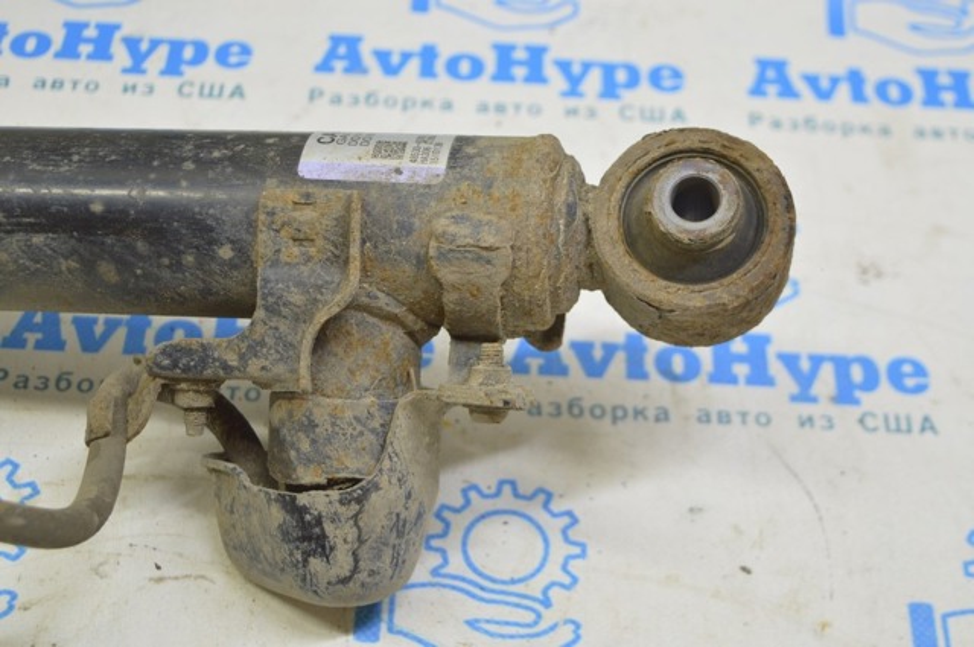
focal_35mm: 63
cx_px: 487
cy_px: 324
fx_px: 1702
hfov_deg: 31.9
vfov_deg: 21.5
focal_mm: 42
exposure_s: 1/20
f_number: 5.6
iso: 400
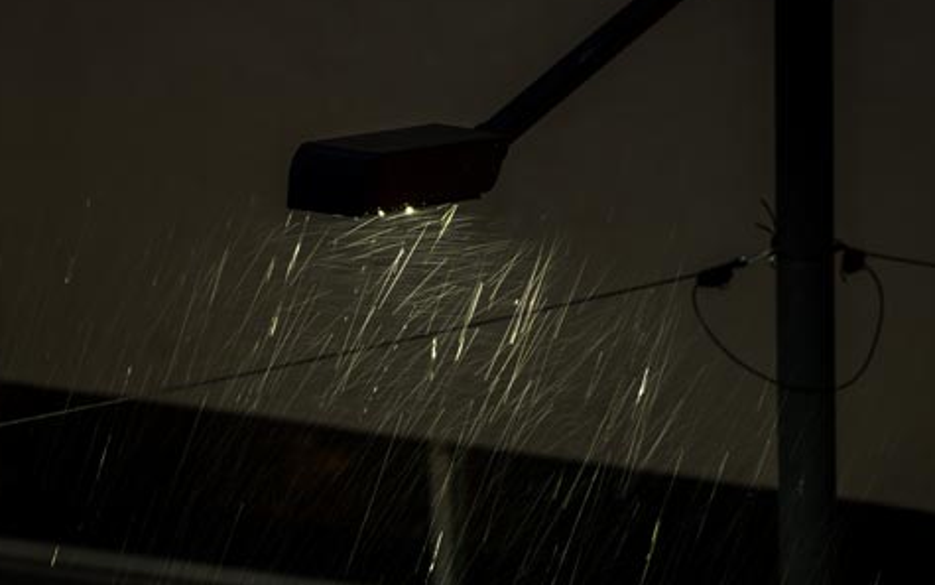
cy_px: 301
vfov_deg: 3.5
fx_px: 9455
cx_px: 498
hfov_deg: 5.7
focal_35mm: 371
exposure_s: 1/30
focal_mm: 288
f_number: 5.6
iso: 320
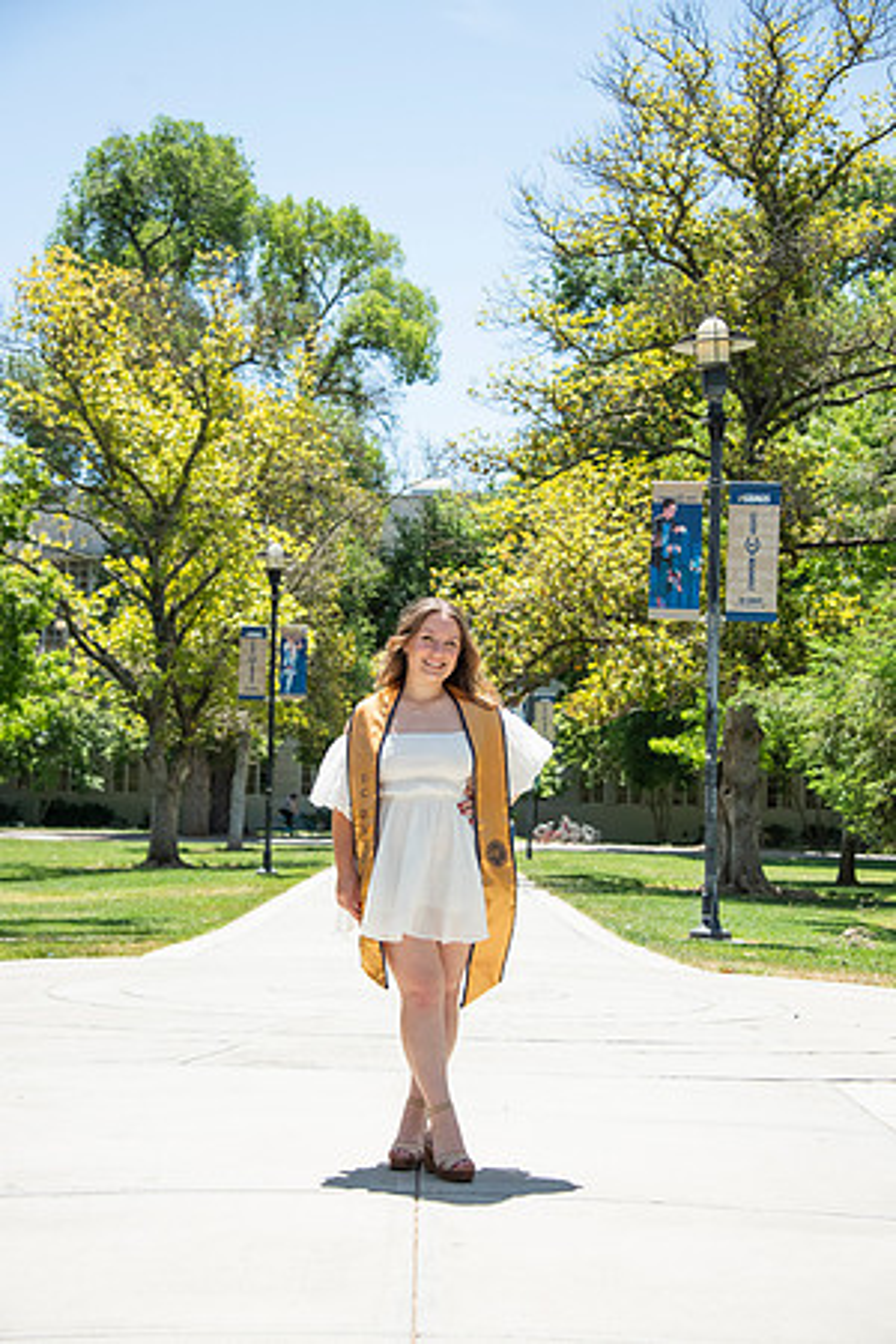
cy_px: 672
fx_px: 2426
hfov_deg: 20.9
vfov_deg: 31.0
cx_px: 448
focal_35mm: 65
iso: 500
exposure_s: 1/2000
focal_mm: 65
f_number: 5.6
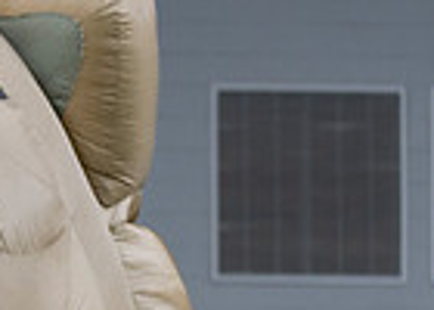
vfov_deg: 2.4
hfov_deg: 3.4
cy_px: 539
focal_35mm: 596
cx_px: -374
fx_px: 7346
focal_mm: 135
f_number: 1.8
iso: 1000
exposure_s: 1/1000
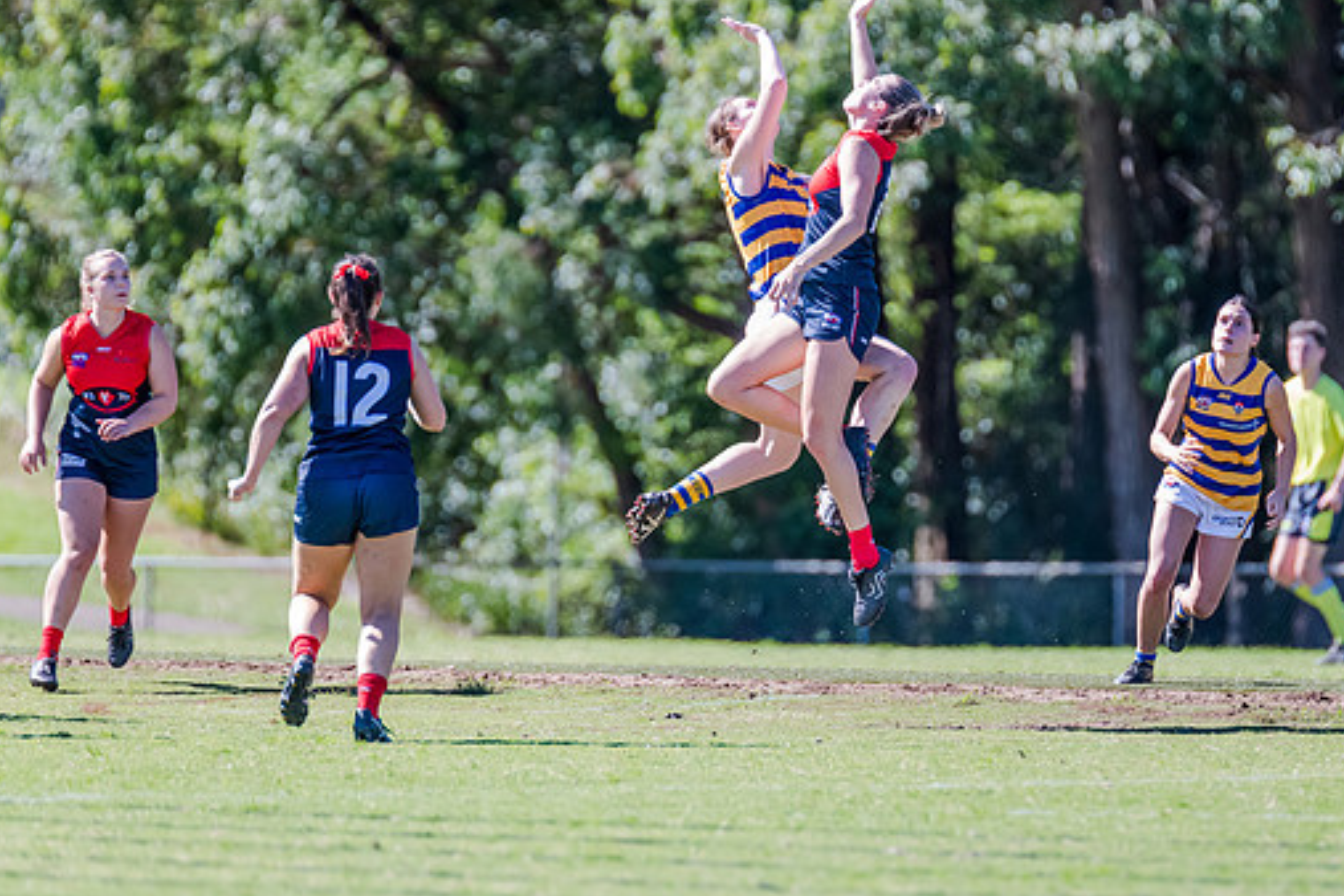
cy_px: 295
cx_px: 805
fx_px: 21390
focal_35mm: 573
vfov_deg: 2.4
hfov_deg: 3.6
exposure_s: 1/1600
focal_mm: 420
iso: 800
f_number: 5
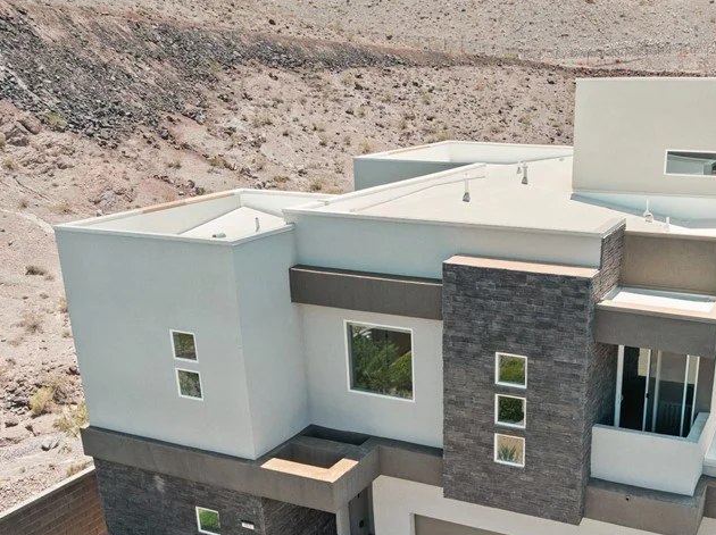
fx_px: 806
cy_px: 379
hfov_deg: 47.0
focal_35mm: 39
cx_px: 490
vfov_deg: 36.2
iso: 260
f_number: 2.8
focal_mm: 12.29
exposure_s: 1/240
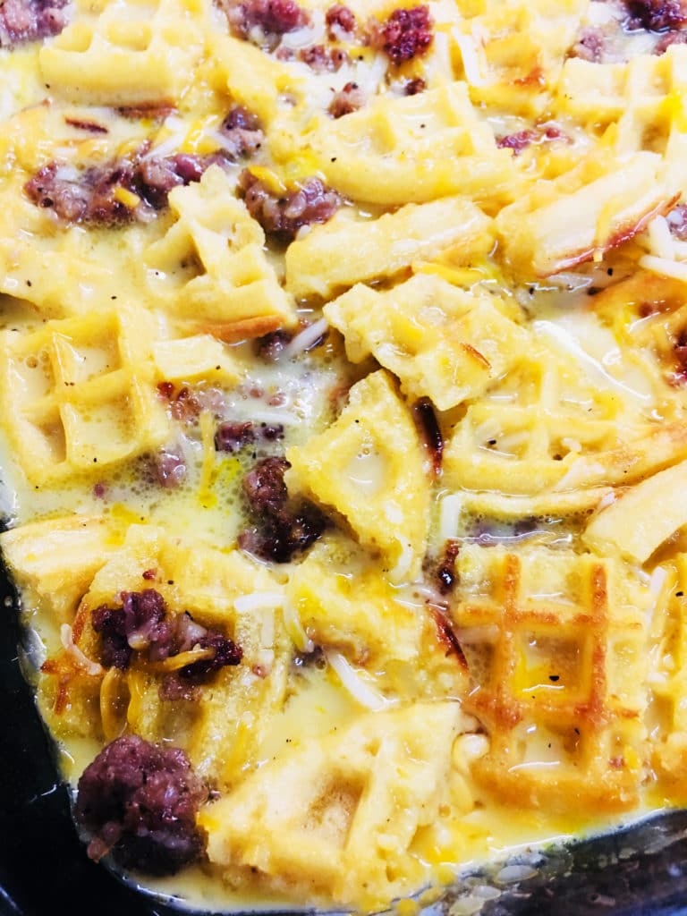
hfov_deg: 48.2
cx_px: 344
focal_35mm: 29
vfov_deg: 61.7
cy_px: 458
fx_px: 767
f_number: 2.2
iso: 50
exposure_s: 1/15
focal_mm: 4.15
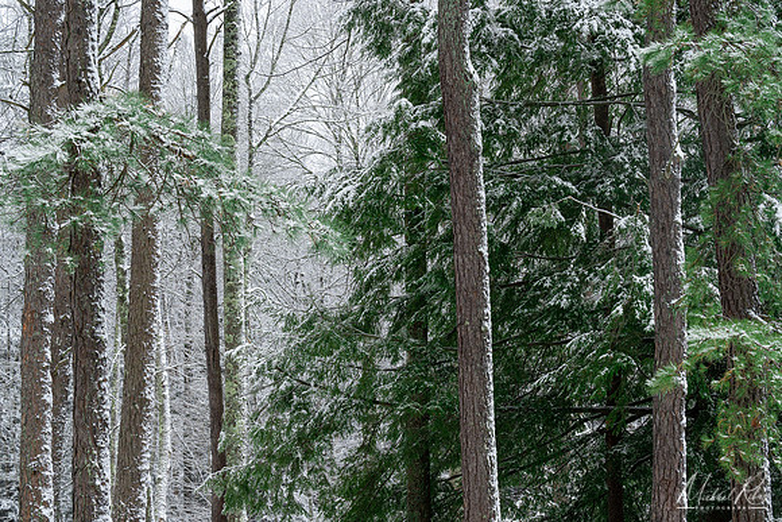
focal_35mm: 102
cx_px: 391
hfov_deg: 20.0
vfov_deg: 13.4
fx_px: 2216
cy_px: 261
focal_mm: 68
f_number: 11
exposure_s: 1/10
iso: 100
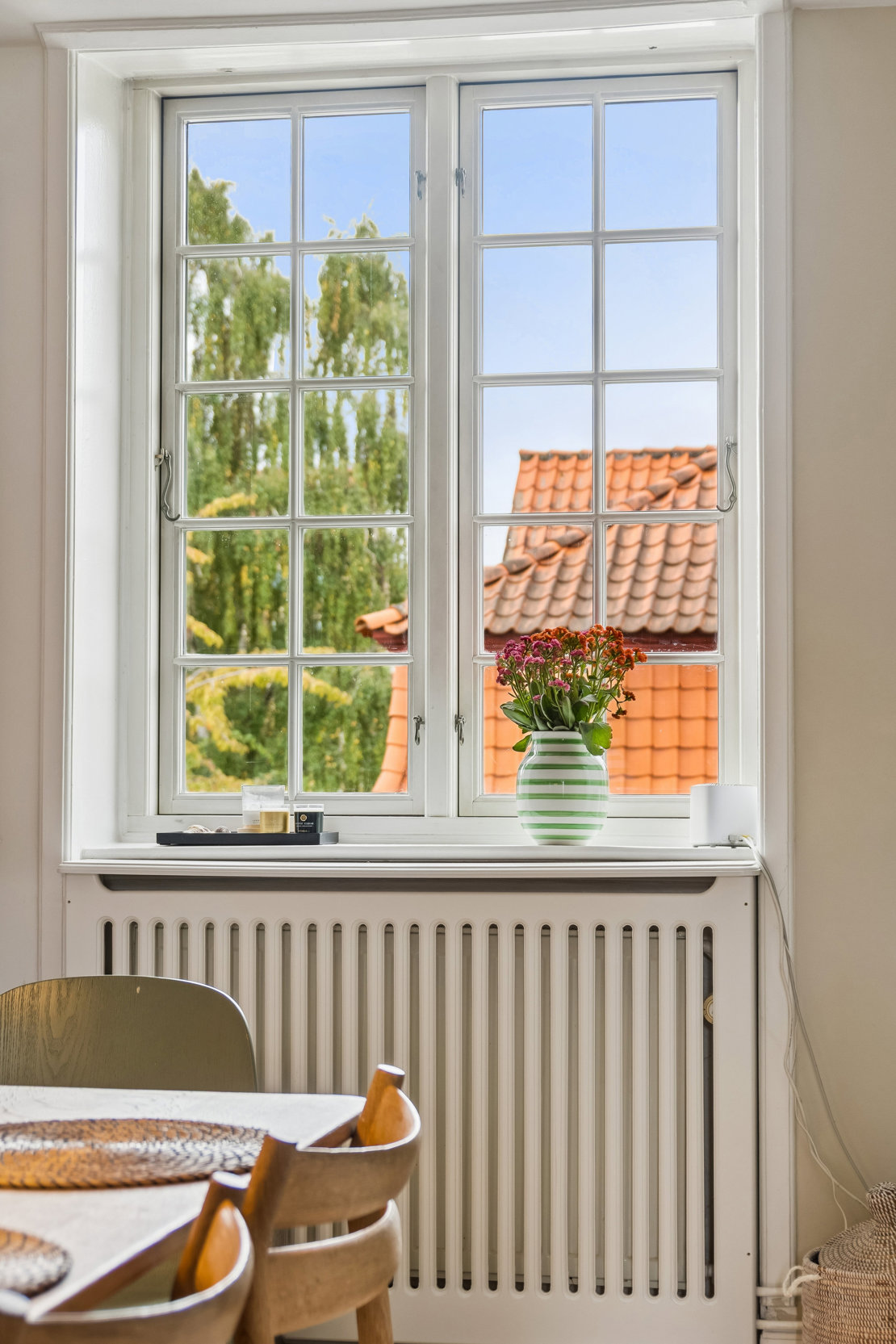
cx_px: 448
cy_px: 672
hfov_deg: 20.6
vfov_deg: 30.5
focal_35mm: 66
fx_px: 2464
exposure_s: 1/100
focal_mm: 44
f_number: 4
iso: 200
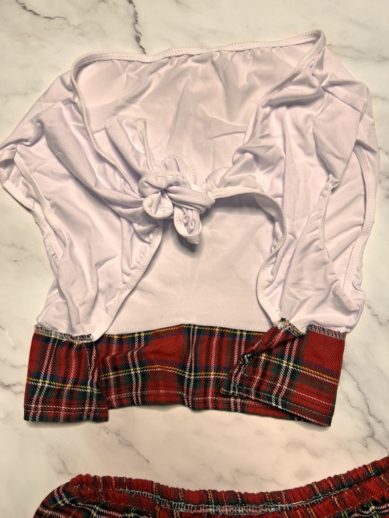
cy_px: 259
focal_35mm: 26
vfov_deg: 67.3
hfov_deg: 53.1
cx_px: 194
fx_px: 390
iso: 64
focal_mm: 5.7
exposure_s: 1/100
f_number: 1.5
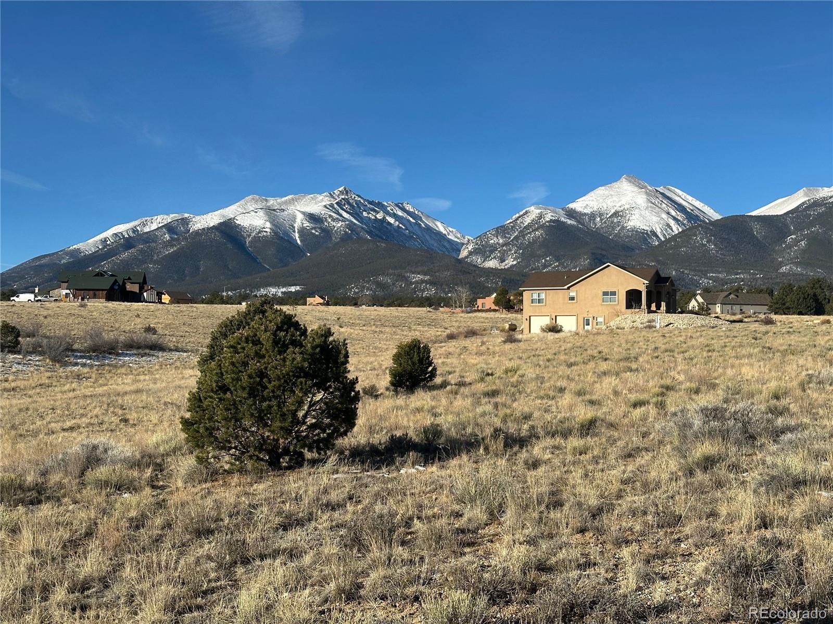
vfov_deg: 30.3
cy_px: 312
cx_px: 416
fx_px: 1155
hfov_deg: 39.7
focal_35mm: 48
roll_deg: -0.1
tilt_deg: +2.4
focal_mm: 6.86
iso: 64
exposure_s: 1/4785
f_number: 1.78
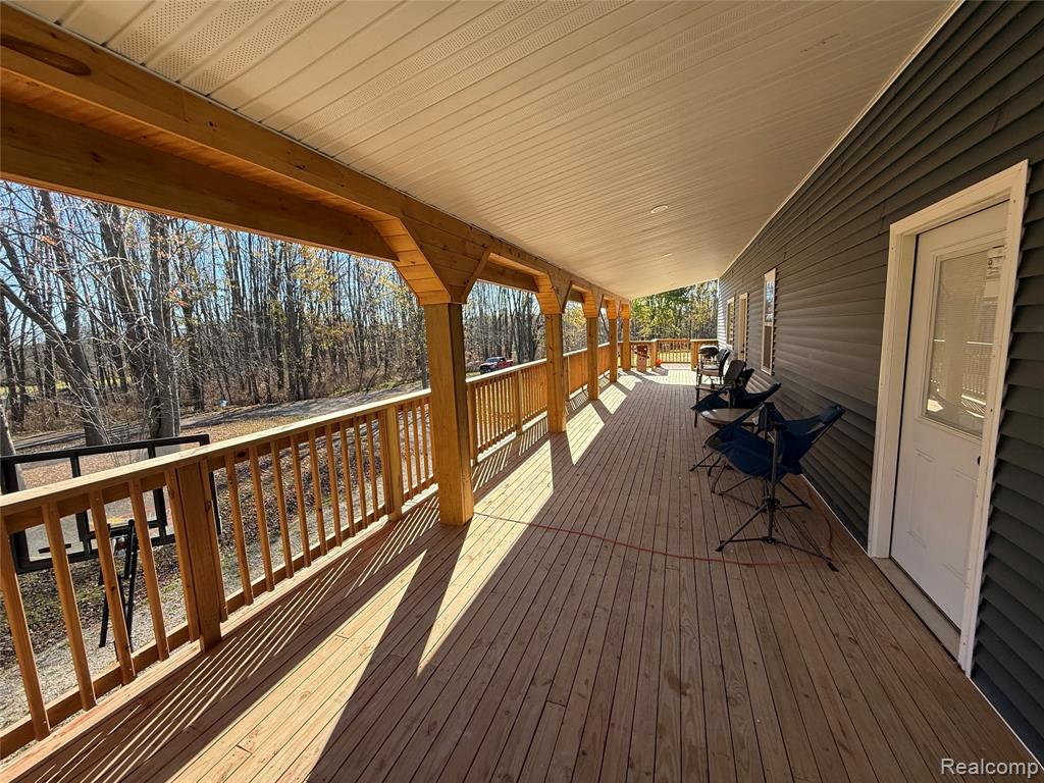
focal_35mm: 14
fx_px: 422
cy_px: 392
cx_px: 522
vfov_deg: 85.7
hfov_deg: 102.1
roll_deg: +2.5
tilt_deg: -9.2
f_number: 2.2
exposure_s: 1/545
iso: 64
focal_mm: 2.22
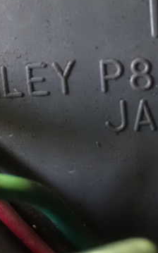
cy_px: 114
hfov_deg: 16.7
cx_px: 95
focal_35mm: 78
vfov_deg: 26.5
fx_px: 538
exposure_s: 1/15
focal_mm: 7.84
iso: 1600
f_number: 2.9
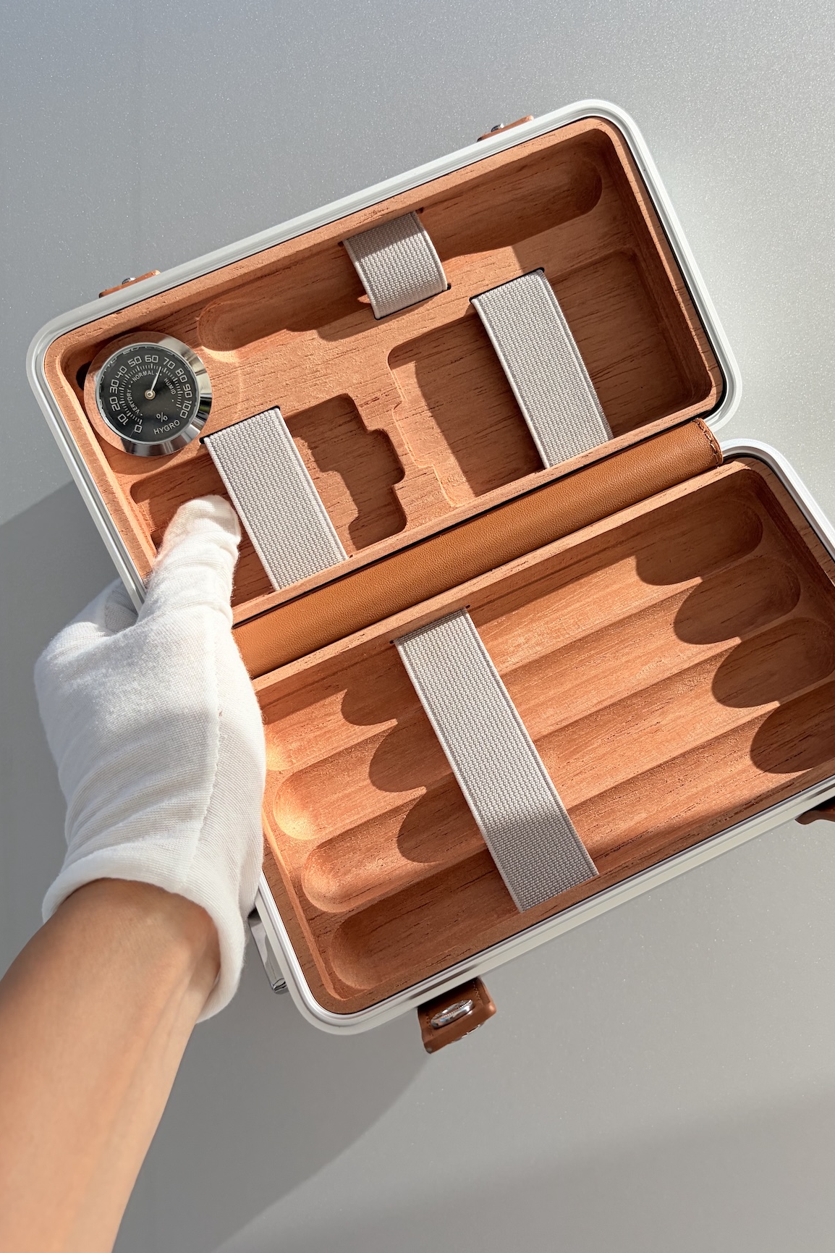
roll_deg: +0.2
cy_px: 552
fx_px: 1148
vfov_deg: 57.1
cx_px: 472
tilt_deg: +0.1
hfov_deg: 39.9
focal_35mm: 33
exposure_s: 1/6329
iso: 64
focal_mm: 5.96
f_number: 1.6
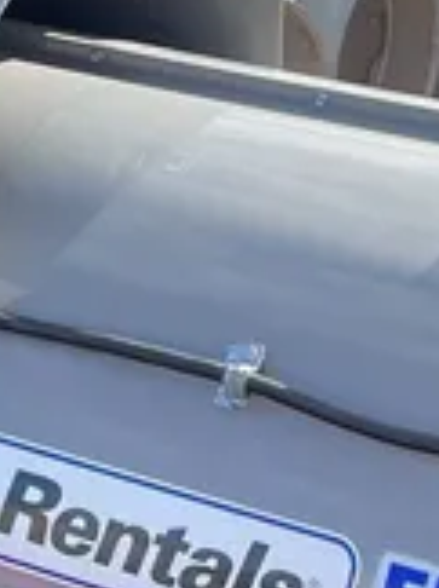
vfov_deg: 16.0
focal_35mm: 118
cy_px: 739
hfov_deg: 12.5
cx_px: 174
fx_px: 2001
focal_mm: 4.2
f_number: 1.6
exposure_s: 1/774
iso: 32
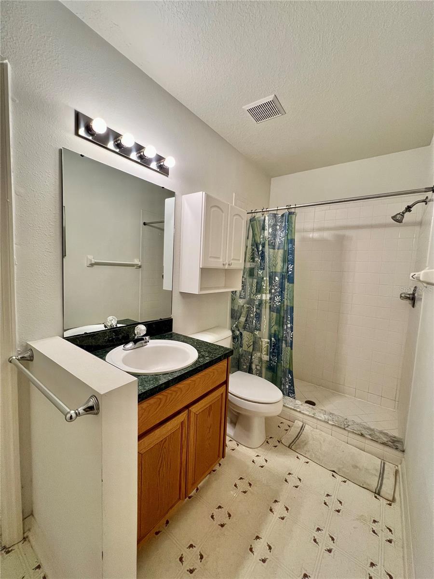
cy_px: 290
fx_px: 217
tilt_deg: -5.3
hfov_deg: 89.9
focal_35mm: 13
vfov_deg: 106.2
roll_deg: -1.7
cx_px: 217
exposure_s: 1/120
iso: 250
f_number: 1.8
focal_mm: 1.57
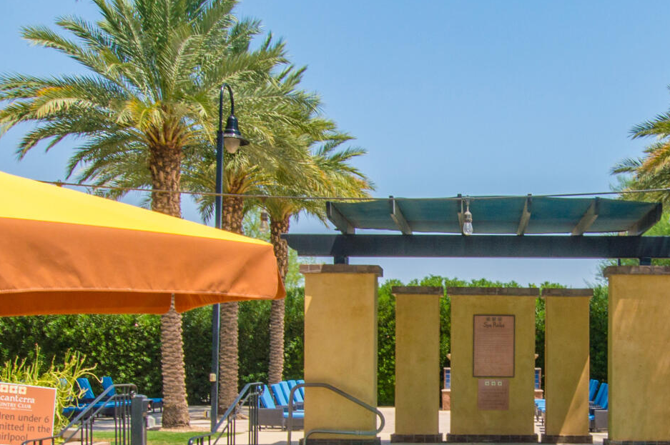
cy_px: 372
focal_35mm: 48
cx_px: 493
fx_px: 893
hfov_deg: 40.1
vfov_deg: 27.3
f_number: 10
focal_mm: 10
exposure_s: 1/200
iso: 100
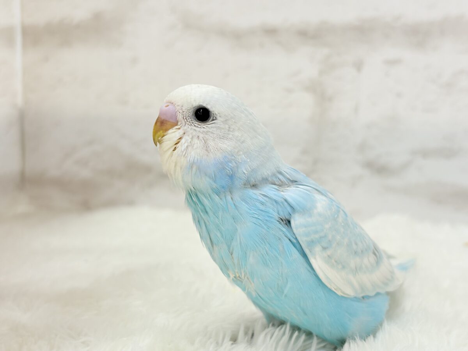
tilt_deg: -9.4
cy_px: 176
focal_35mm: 52
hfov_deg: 36.8
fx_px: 703
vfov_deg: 28.0
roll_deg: -0.2
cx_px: 234
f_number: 1.6
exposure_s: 1/100
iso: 64
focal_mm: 5.96
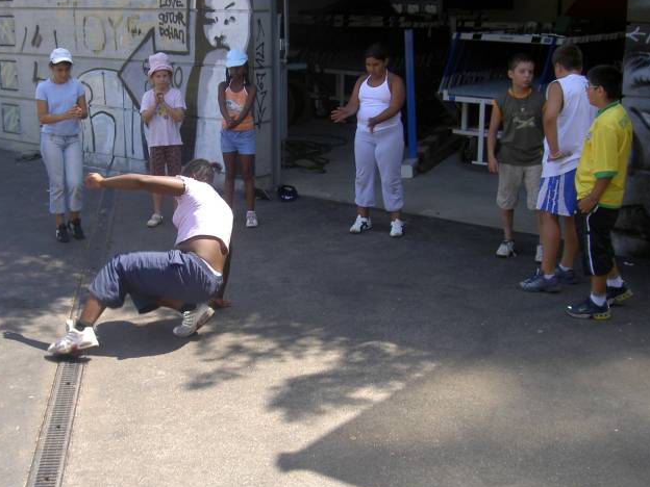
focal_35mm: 50
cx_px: 256
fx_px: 939
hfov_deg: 38.0
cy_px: 246
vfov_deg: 29.1
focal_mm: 8
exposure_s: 1/100
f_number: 4.7
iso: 100
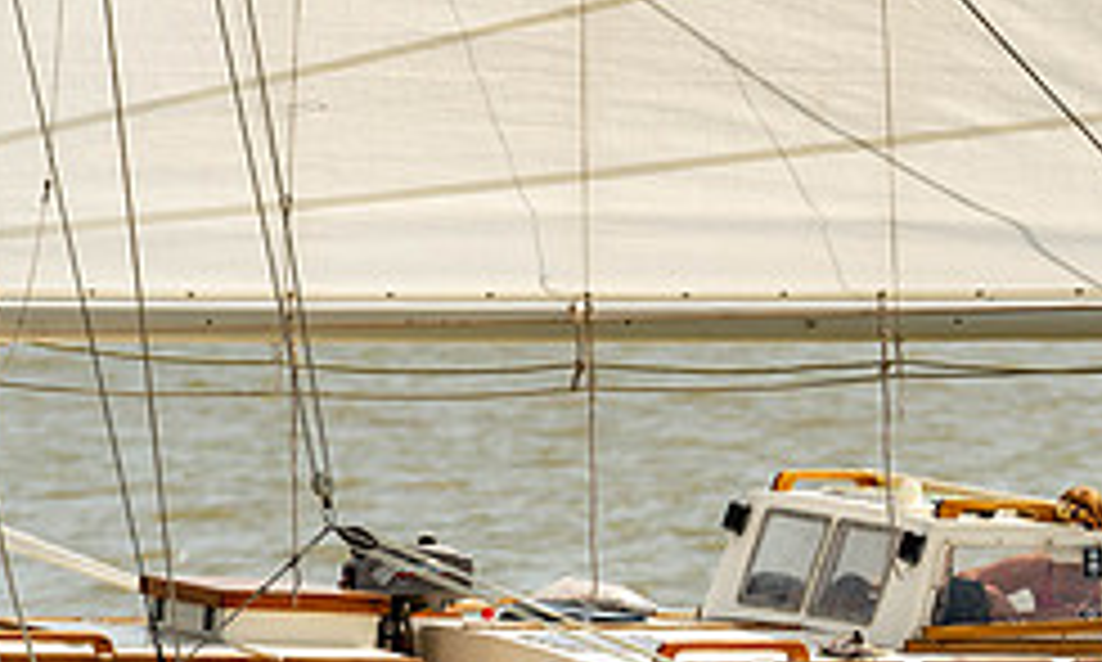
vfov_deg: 1.5
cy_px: 559
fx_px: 25335
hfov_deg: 2.5
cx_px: 954
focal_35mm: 853
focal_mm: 350
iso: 100
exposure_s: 1/400
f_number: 9
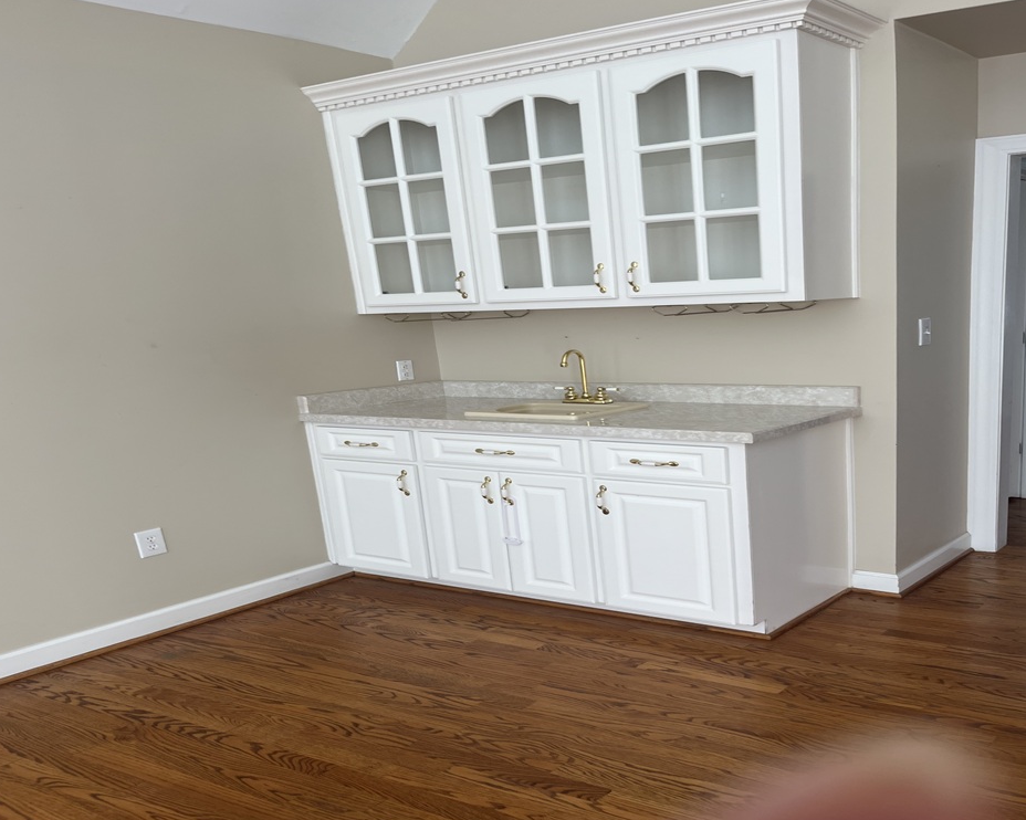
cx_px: 515
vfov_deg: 51.5
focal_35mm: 28
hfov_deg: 62.2
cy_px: 422
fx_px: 850
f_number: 1.6
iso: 40
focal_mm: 5.1
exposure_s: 1/122
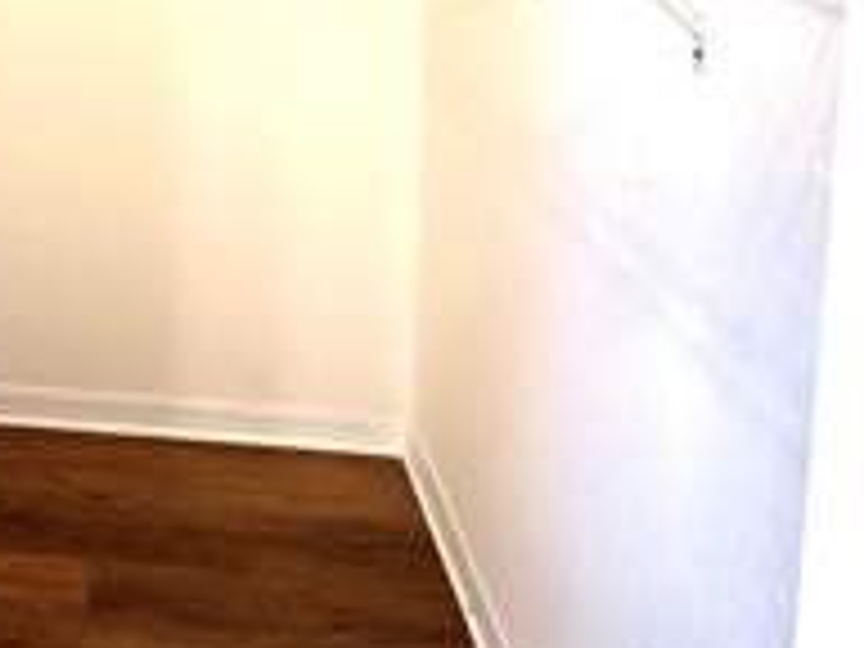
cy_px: -99
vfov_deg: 34.1
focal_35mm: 35
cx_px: 81
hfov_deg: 47.2
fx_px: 874
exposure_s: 1/60
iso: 200
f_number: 2.2
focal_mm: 2.22
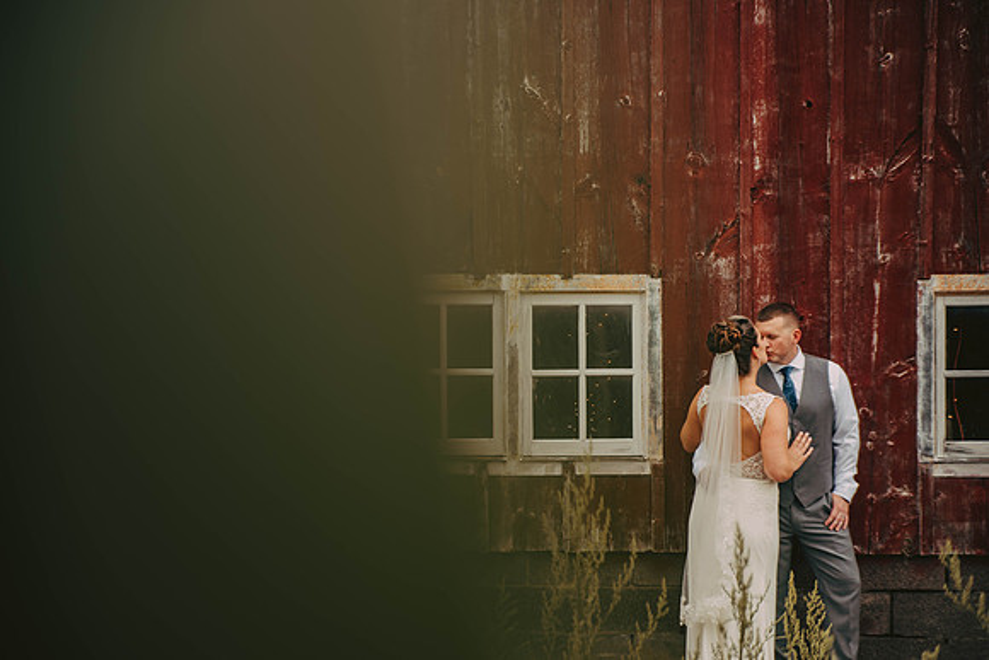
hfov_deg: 27.0
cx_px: 494
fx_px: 2061
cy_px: 330
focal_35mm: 75
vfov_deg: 18.2
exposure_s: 1/320
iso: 250
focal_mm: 75
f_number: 2.8
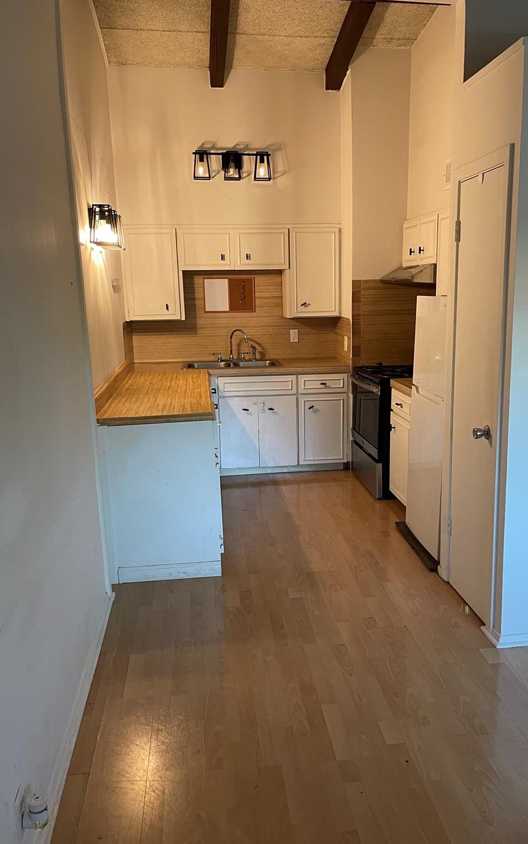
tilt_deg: -11.7
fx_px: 622
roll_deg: +0.8
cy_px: 423
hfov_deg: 45.9
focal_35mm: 27
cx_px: 291
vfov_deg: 68.4
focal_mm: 5.1
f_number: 1.6
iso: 160
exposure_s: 1/60
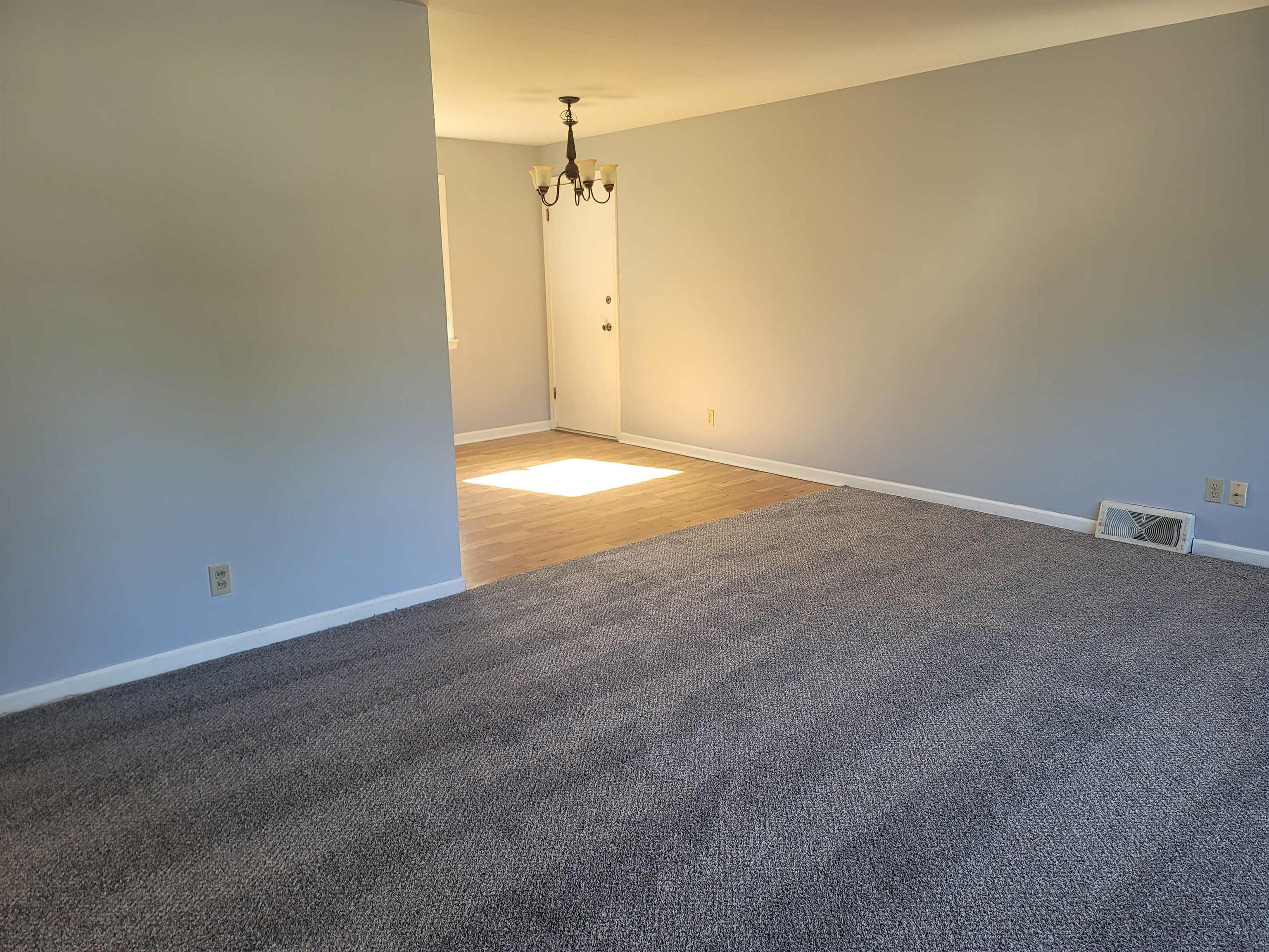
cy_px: 476
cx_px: 634
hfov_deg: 69.4
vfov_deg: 54.9
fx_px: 916
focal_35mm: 25
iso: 80
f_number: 1.8
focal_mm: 7
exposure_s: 1/120
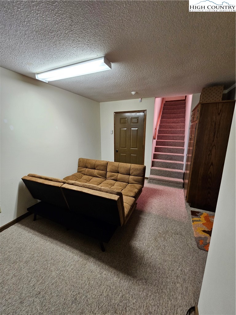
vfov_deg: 106.2
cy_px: 158
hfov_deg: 89.9
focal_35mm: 13
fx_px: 118
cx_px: 118
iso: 320
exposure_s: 1/40
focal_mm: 2.2
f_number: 2.2
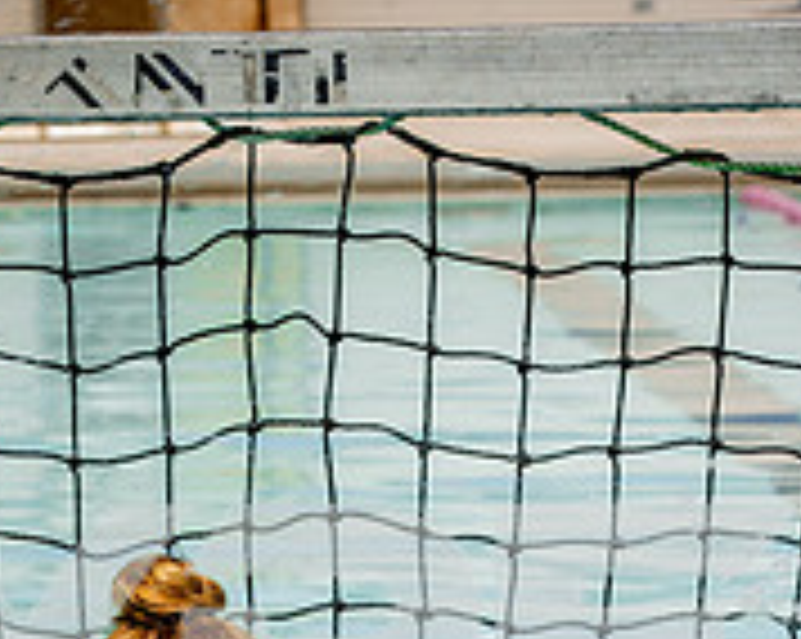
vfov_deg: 5.4
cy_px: 963
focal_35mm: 285
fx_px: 6749
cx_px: 140
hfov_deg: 6.8
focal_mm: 120
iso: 50
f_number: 9
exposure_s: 1/250
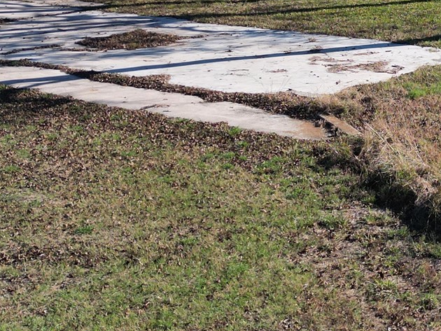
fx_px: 994
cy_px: 28
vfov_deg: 18.6
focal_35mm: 78
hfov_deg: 23.6
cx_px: 470
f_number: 1.7
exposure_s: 1/2500
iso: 140
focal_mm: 6.72
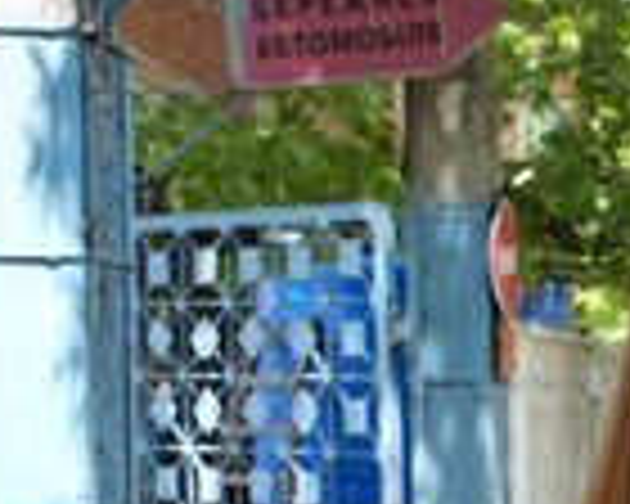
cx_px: 832
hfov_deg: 12.4
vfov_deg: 10.2
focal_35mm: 150
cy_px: 587
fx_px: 2797
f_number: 9
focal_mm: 56
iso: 800
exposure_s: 1/160
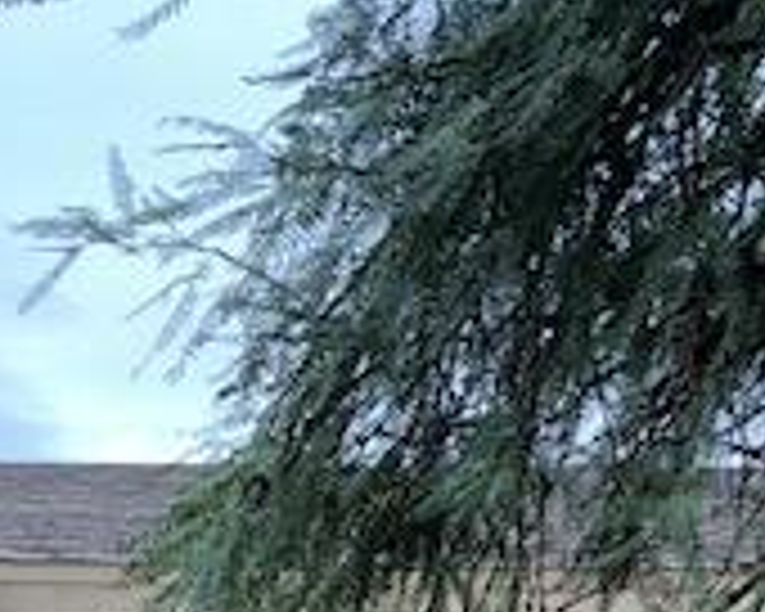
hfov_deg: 18.6
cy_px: 1071
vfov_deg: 13.5
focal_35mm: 103
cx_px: 342
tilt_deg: +1.0
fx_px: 2332
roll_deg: -1.3
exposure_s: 1/120
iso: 40
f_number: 1.8
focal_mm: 3.99
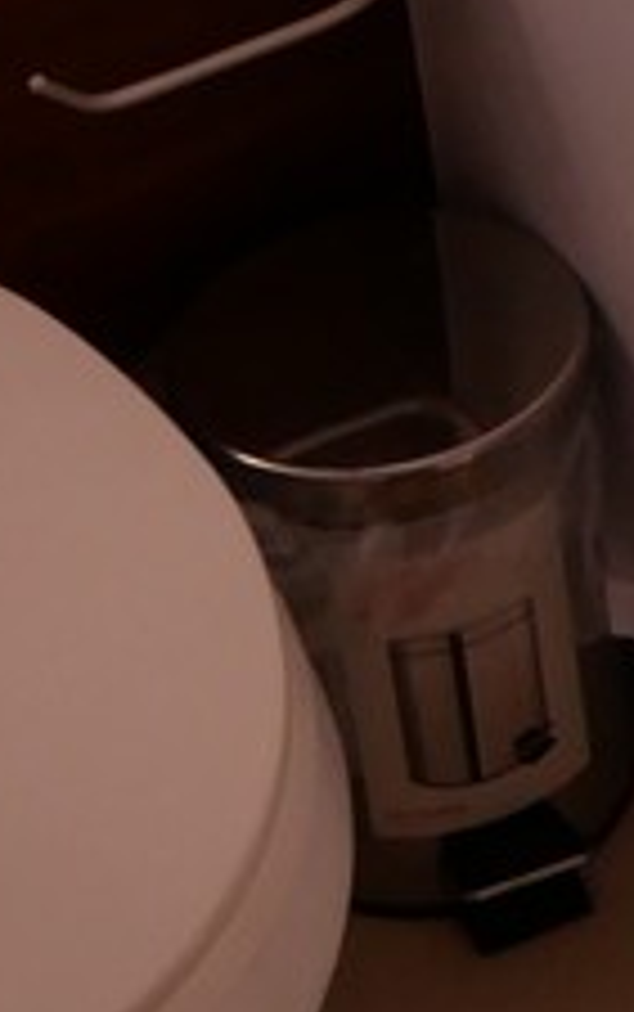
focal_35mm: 135
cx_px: 1012
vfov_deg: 14.9
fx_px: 3725
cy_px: -245
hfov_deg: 9.4
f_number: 3.5
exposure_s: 1/60
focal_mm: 12
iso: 1000
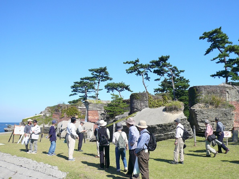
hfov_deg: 56.8
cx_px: 120
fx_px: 221
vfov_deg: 44.1
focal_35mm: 32
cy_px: 90
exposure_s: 1/160
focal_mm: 4.6
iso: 100
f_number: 8
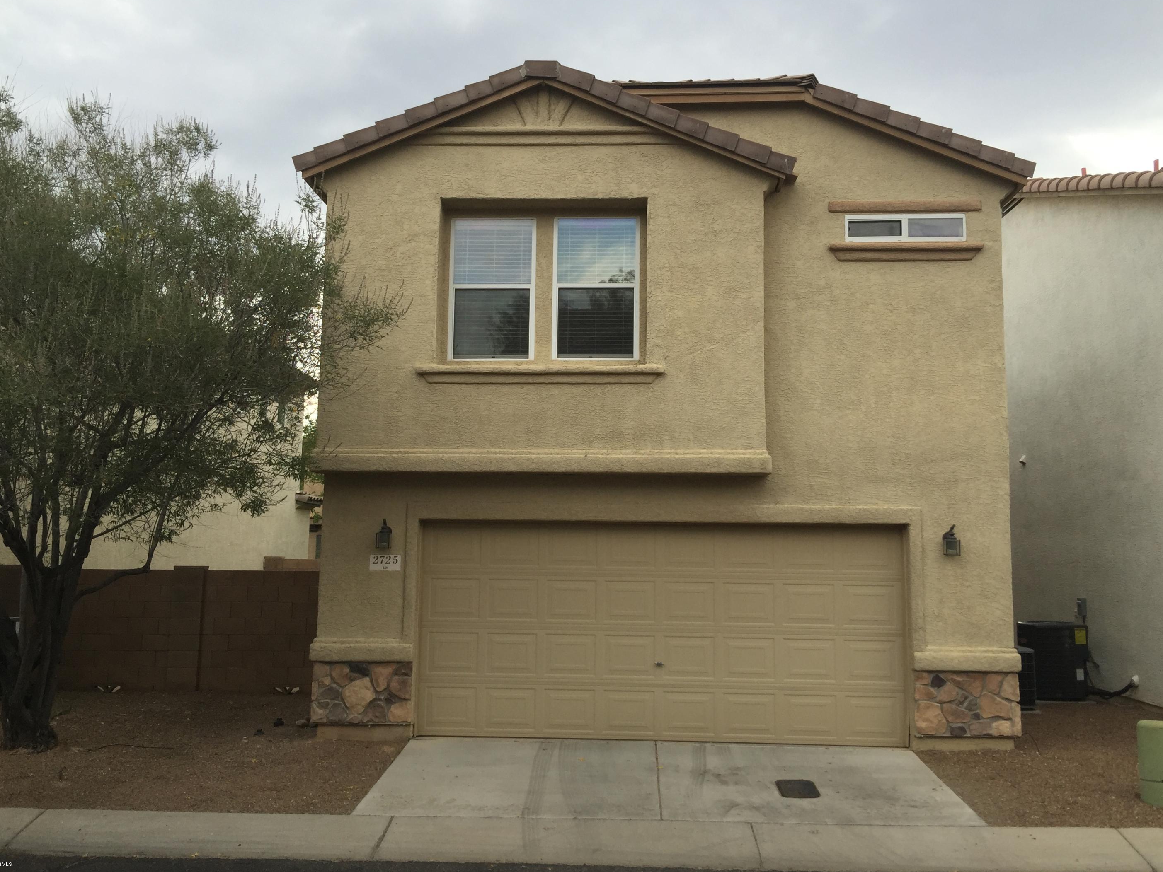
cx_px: 595
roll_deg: -1.1
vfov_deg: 45.4
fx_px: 1042
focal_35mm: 31
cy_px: 427
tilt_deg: +5.6
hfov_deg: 58.3
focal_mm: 4.15
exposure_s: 1/306
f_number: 2.2
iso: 32
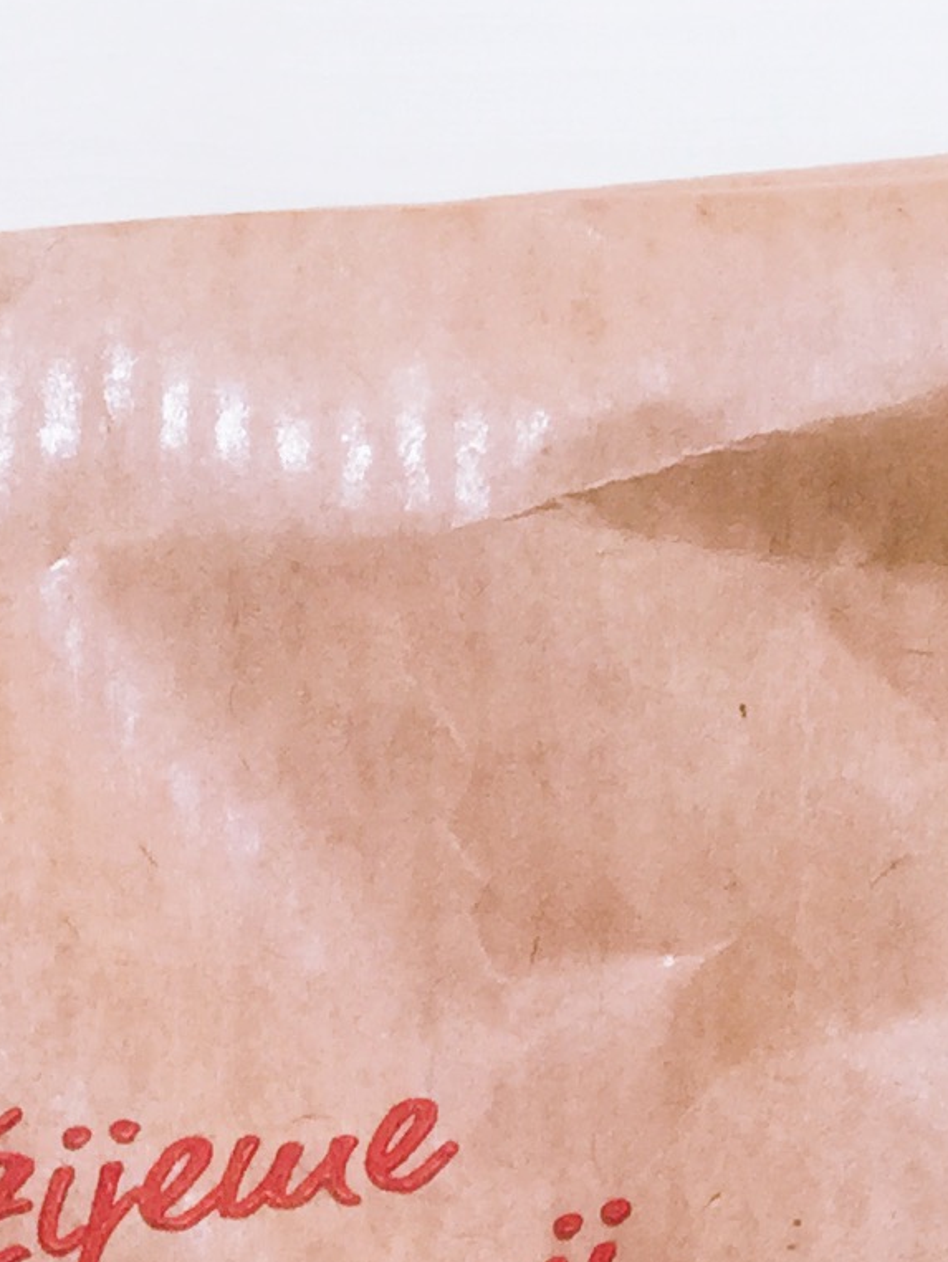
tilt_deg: -7.7
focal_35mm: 124
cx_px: 187
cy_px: 2279
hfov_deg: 11.9
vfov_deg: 14.1
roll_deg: +0.5
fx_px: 4524
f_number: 2.2
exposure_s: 1/100
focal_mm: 4.15
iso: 50
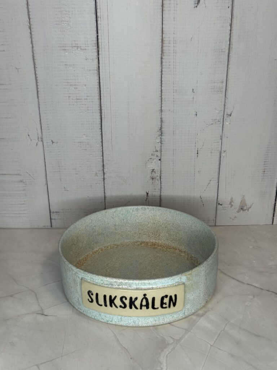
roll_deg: +0.1
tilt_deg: -23.3
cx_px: 138
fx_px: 512
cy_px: 185
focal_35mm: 48
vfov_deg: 39.7
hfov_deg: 30.3
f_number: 1.78
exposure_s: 1/119
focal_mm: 6.76
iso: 80
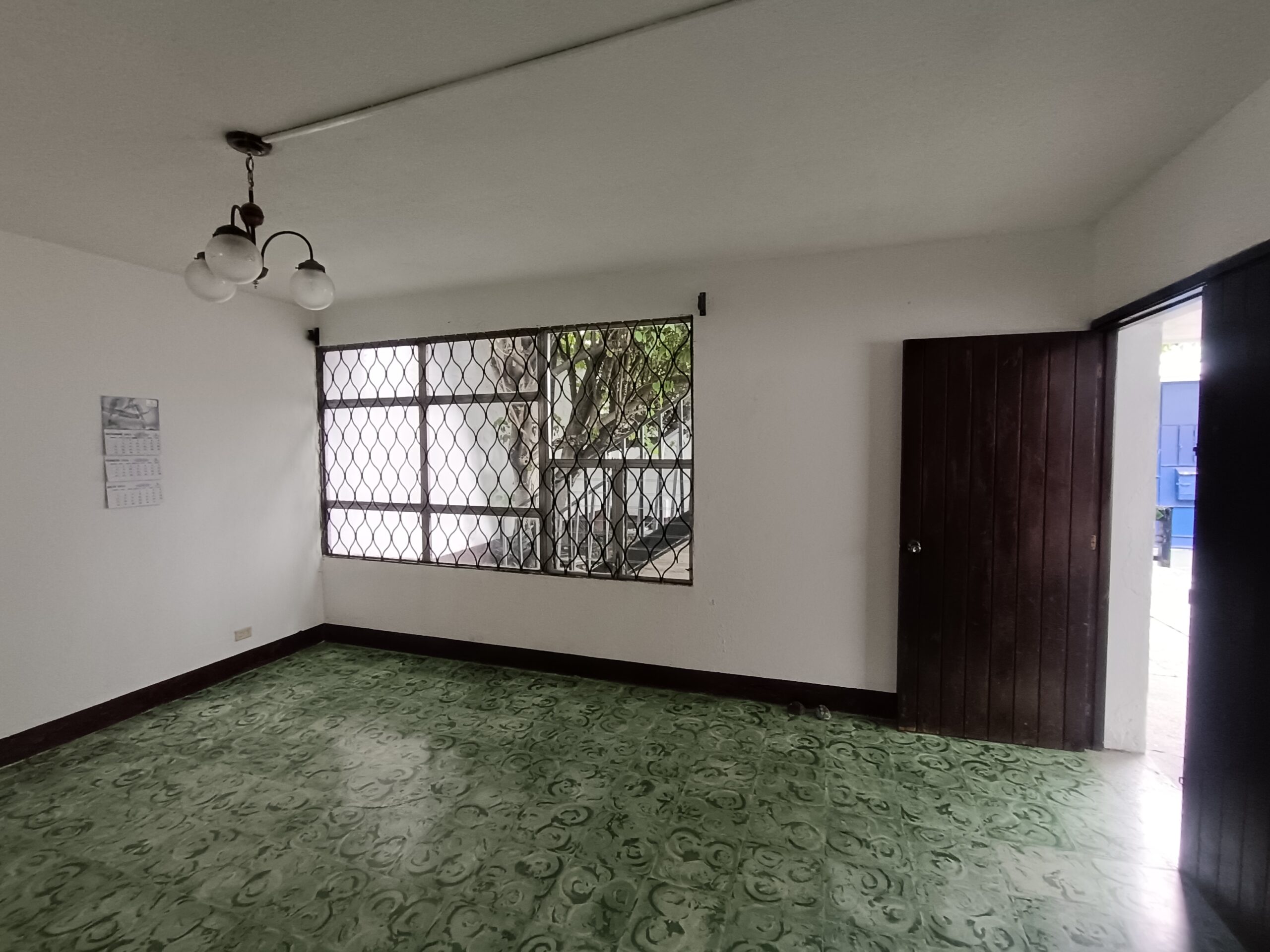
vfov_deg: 78.1
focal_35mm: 16
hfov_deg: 94.5
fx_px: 587
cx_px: 635
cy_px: 476
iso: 297
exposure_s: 1/50
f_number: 2.2
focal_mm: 1.66
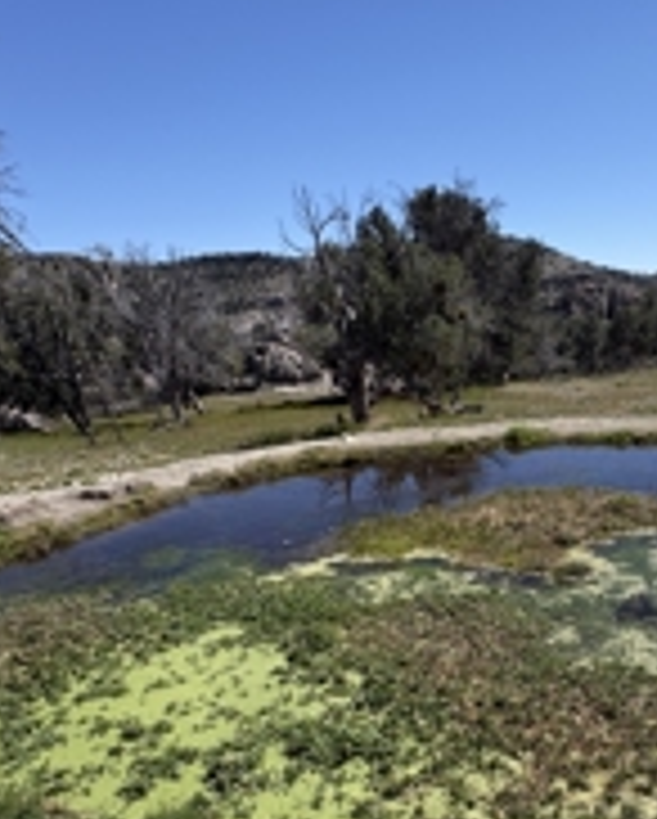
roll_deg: +4.0
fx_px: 728
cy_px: 621
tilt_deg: -23.0
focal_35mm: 30
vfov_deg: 55.7
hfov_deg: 47.3
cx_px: 468
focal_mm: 2.22
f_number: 2.2
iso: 50
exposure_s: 1/1449
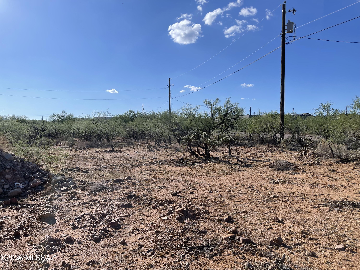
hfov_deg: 69.4
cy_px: 135
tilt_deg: -1.4
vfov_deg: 54.9
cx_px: 180
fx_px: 260
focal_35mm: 25
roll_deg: -0.9
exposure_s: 1/5618
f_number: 1.6
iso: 32
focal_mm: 5.1
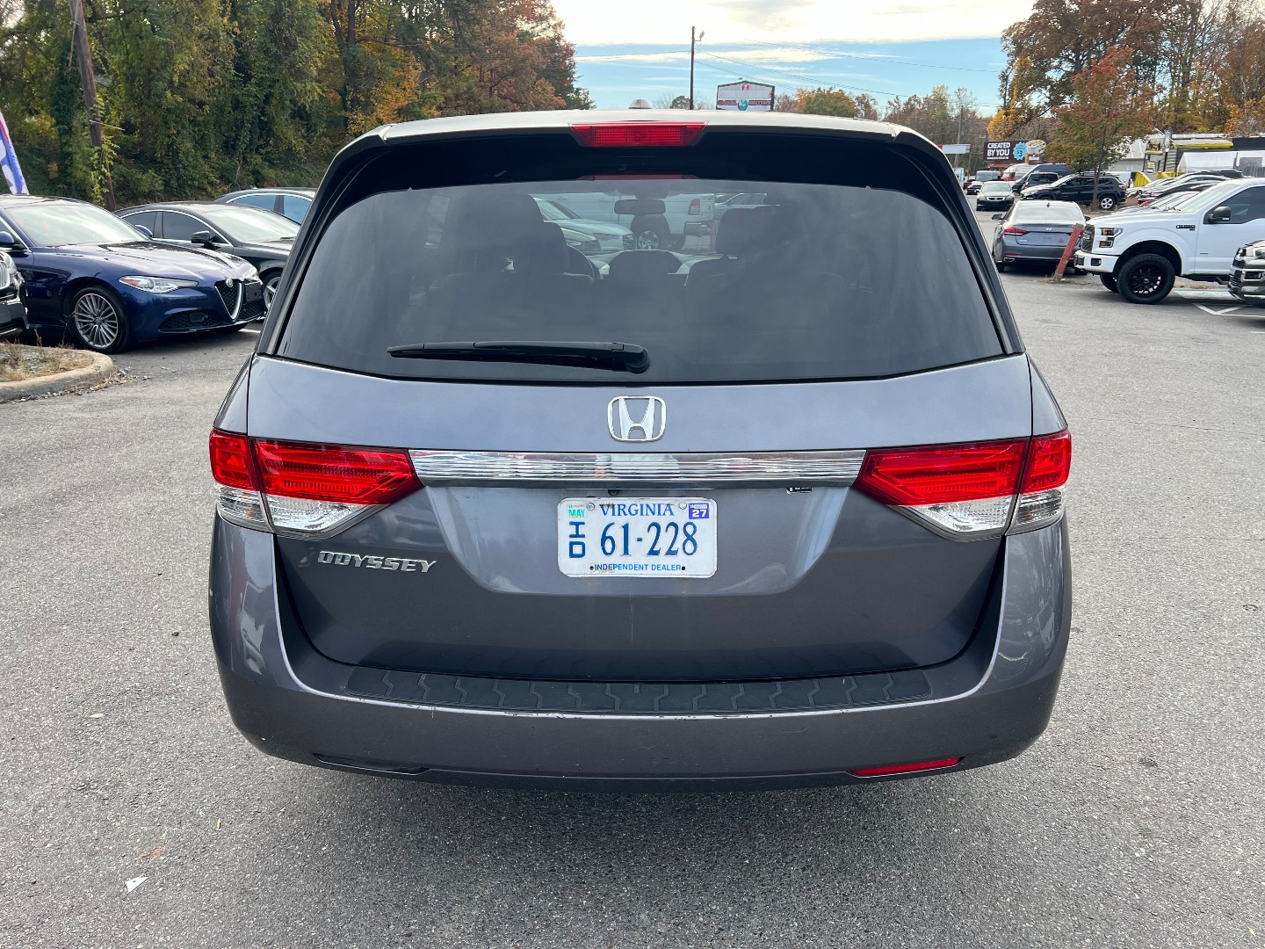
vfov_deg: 53.1
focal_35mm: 26
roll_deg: +0.6
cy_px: 474
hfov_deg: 67.3
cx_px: 632
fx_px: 950
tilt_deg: -17.8
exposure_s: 1/949
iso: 50
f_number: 1.5
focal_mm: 5.7
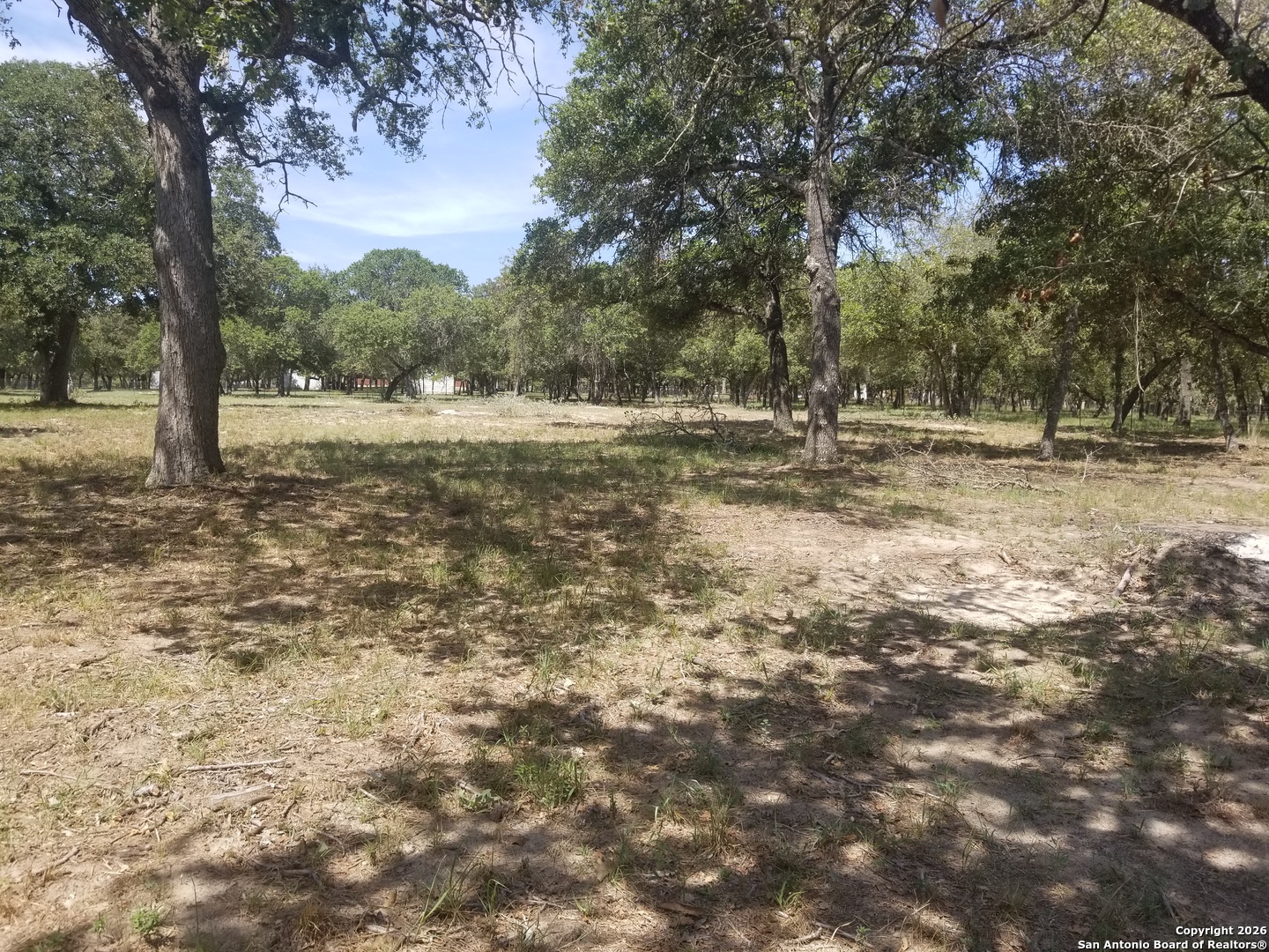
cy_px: 476
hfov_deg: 67.3
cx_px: 634
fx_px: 953
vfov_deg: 53.1
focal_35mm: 26
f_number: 1.7
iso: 50
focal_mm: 4.25
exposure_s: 1/1248
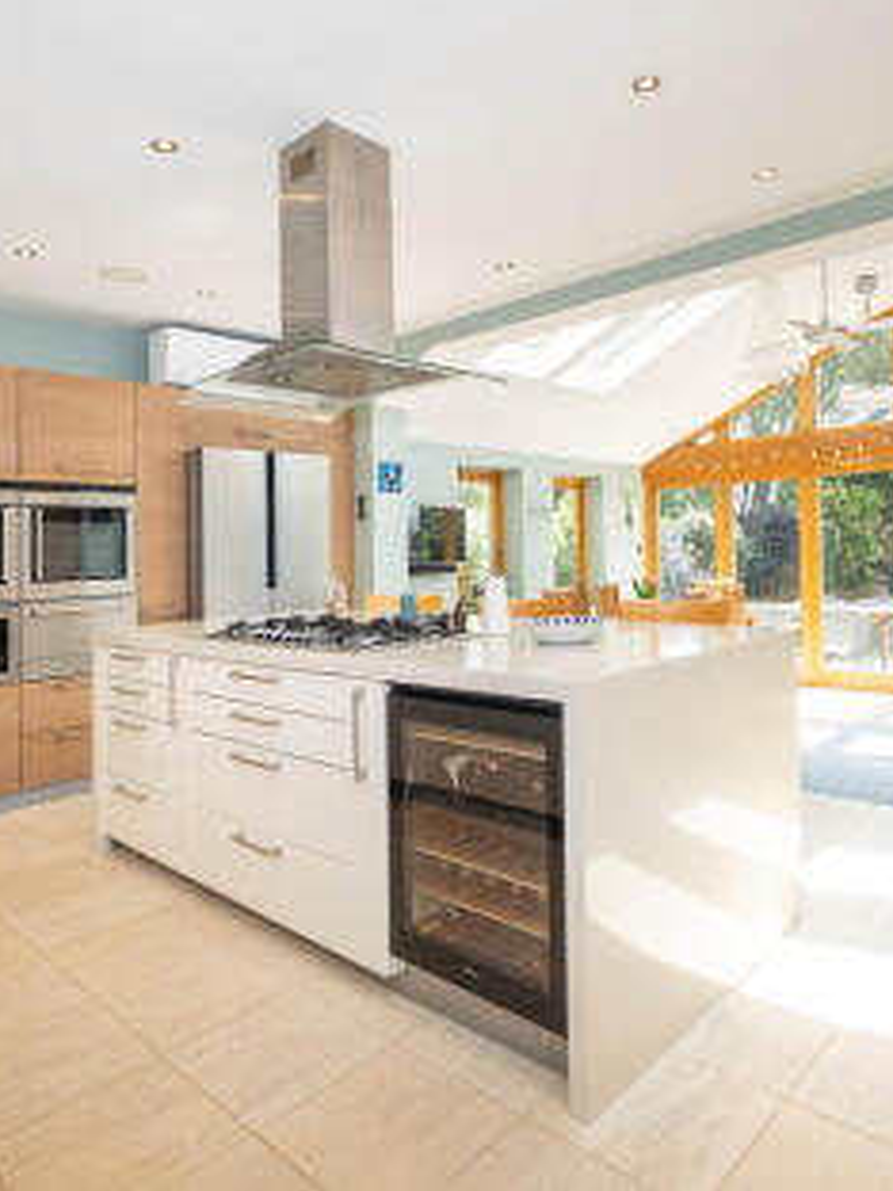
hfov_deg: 61.0
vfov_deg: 76.4
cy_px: 590
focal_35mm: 22
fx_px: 757
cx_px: 408
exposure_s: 1/160
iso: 320
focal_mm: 10
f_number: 5.6
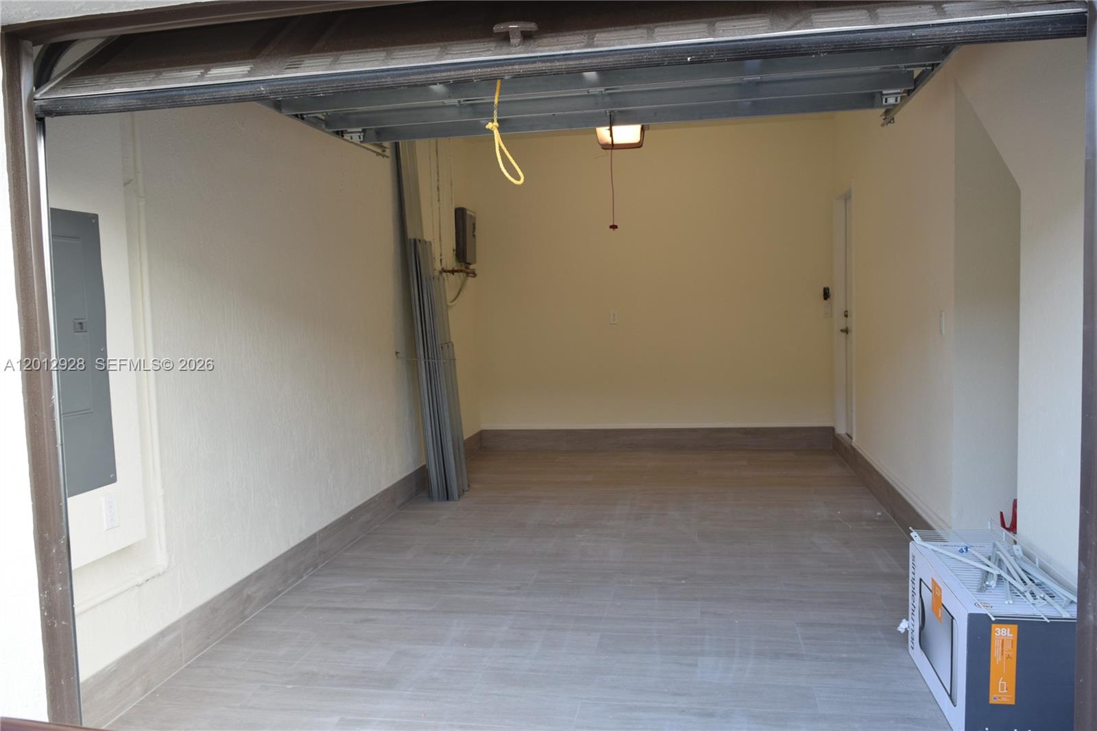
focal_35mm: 27
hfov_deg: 67.4
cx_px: 548
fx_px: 823
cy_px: 366
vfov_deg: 47.9
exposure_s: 1/125
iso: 400
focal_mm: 18
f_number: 5.6
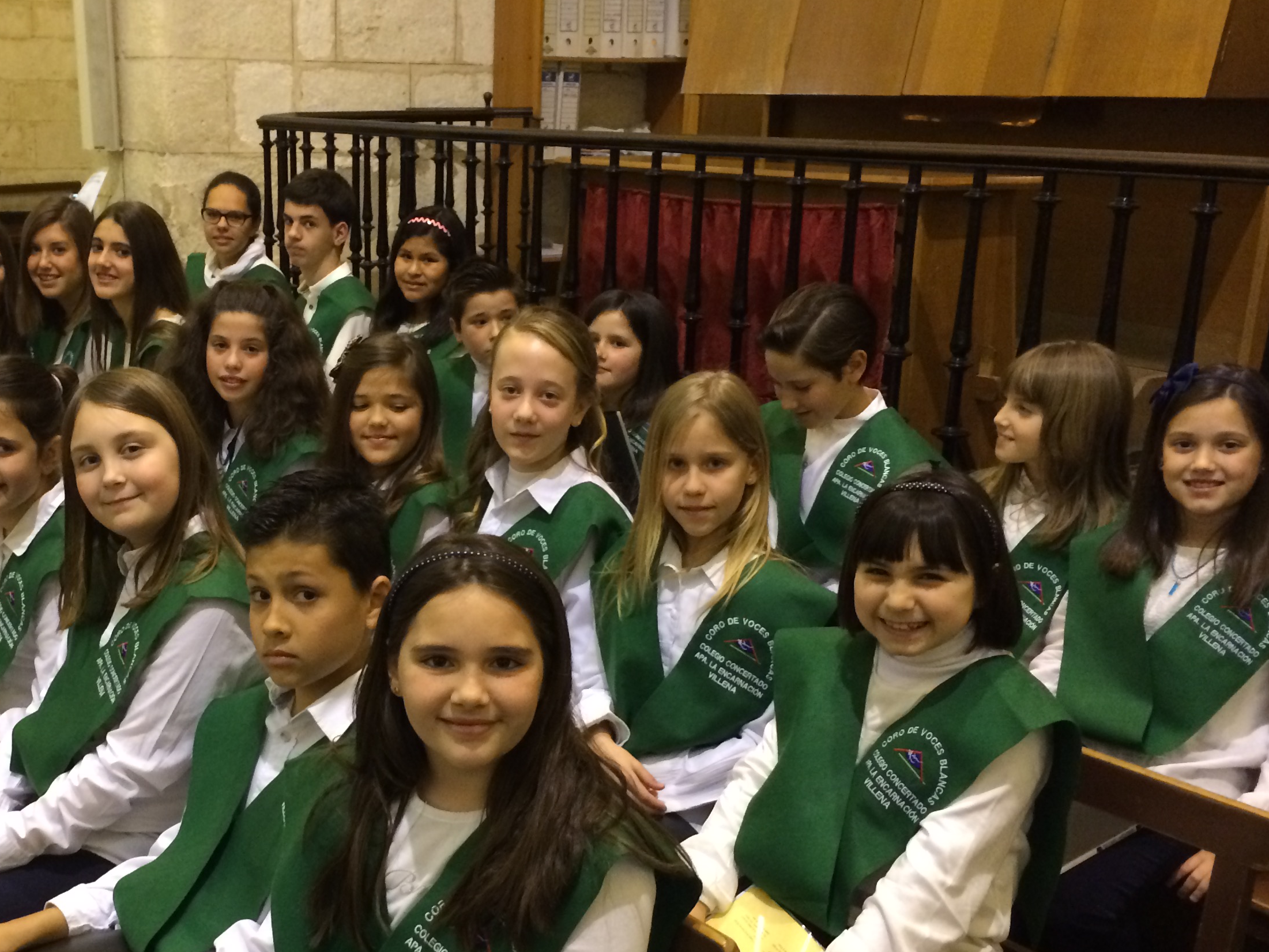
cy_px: 608
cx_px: 398
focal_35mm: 43
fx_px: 1576
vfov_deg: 33.4
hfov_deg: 43.1
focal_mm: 4.15
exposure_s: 1/15
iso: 320
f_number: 2.2
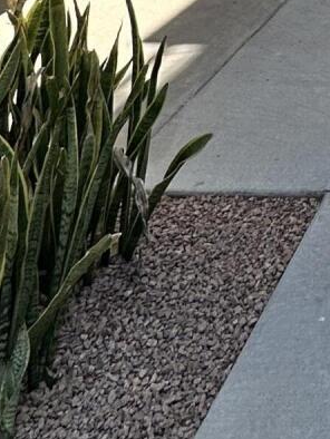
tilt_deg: +10.6
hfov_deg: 16.8
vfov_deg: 17.7
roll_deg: +0.0
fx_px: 901
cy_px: -472
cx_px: 614
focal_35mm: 71
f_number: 2.2
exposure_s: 1/1221
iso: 50
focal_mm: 2.22
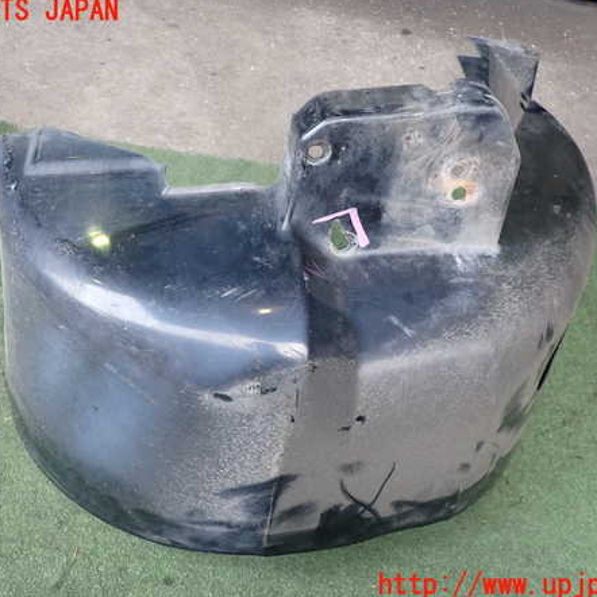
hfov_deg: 46.0
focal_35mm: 36
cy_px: 298
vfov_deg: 46.0
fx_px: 702
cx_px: 278
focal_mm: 5.4
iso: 200
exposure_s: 1/125
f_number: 2.3
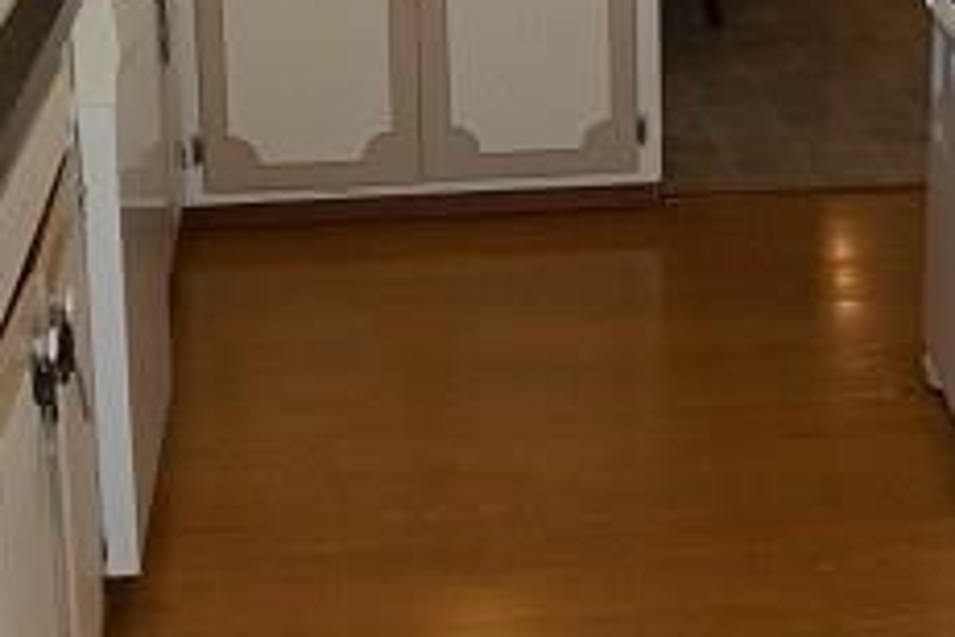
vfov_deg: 15.8
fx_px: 2202
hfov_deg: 24.5
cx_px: 513
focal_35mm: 83
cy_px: -147
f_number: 4
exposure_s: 1/160
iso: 640
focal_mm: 16
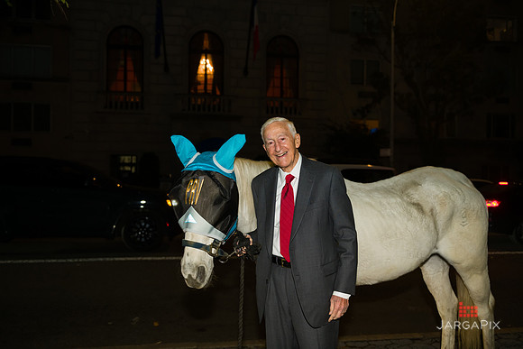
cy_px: 174
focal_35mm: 32
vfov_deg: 41.1
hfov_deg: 58.7
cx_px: 262
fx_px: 465
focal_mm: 32
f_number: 3.2
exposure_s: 1/125
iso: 1000
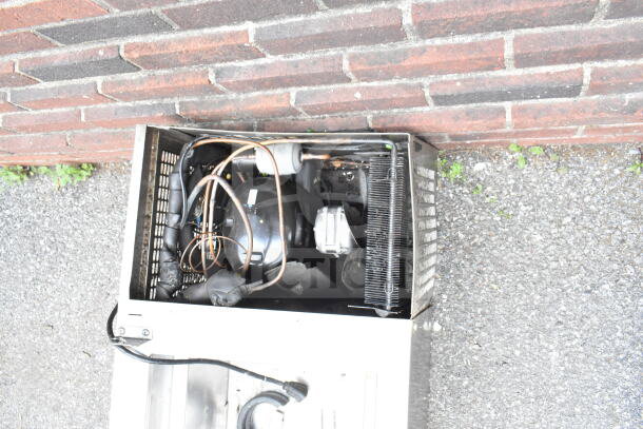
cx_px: 322
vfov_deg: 43.6
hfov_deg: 61.9
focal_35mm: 30
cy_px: 214
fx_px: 536
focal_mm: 20
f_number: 8
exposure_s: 1/250
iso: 1600
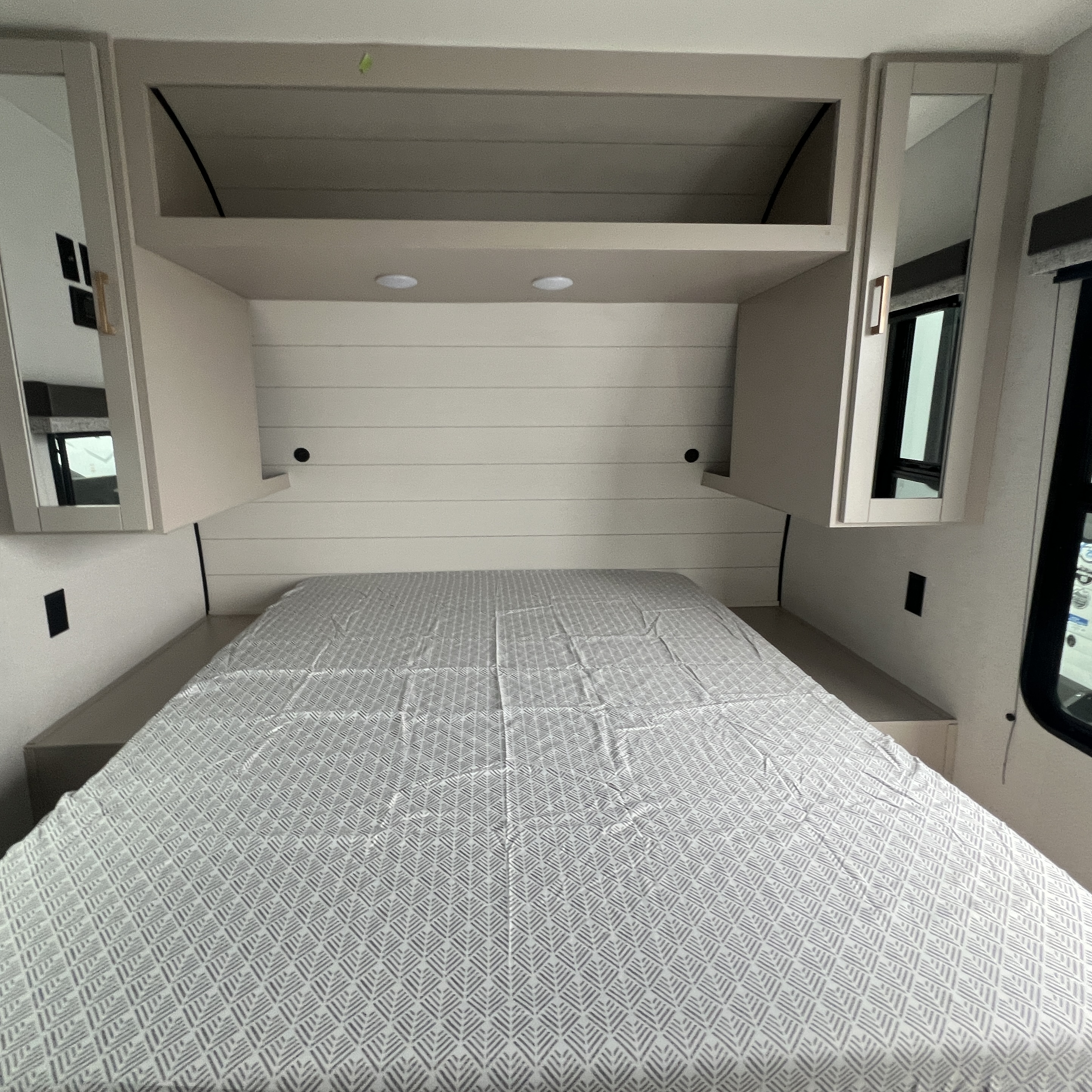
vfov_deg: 87.4
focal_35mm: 16
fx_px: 571
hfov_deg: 87.4
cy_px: 528
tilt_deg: -12.3
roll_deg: +1.2
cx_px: 519
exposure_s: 1/99
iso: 125
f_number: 1.8
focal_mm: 1.57
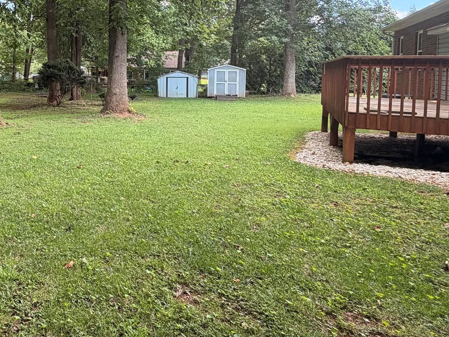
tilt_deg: -2.2
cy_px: 84
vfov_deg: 46.5
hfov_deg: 55.5
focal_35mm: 29
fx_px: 376
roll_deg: -0.4
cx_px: 66
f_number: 2.2
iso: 80
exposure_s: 1/121
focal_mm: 2.22
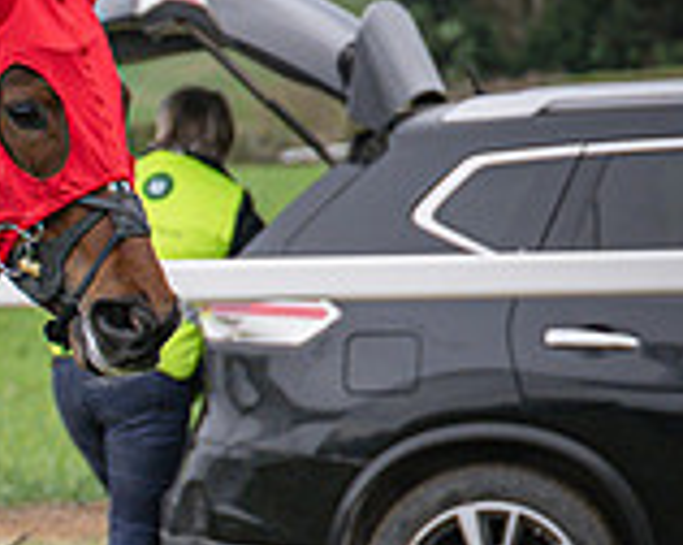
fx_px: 9085
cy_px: 509
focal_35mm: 450
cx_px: -511
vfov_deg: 3.4
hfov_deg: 4.3
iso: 400
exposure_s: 1/1600
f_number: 3.2
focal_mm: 70
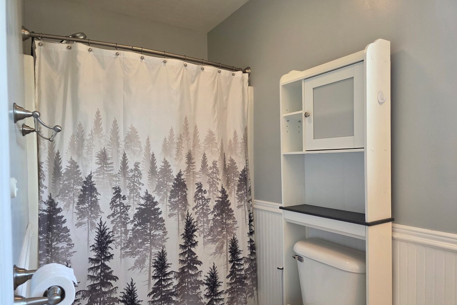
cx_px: 229
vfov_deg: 53.0
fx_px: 305
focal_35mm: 24
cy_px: 170
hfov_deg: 73.8
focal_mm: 6.3
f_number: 1.7
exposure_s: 1/120
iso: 200
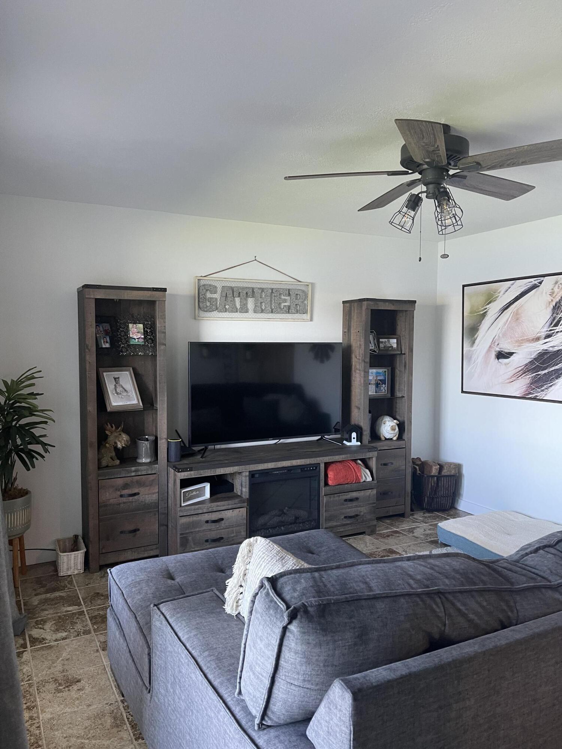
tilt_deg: -1.9
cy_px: 374
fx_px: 563
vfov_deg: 67.3
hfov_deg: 53.1
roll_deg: -0.9
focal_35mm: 26
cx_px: 281
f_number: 1.6
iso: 250
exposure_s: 1/60
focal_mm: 5.1
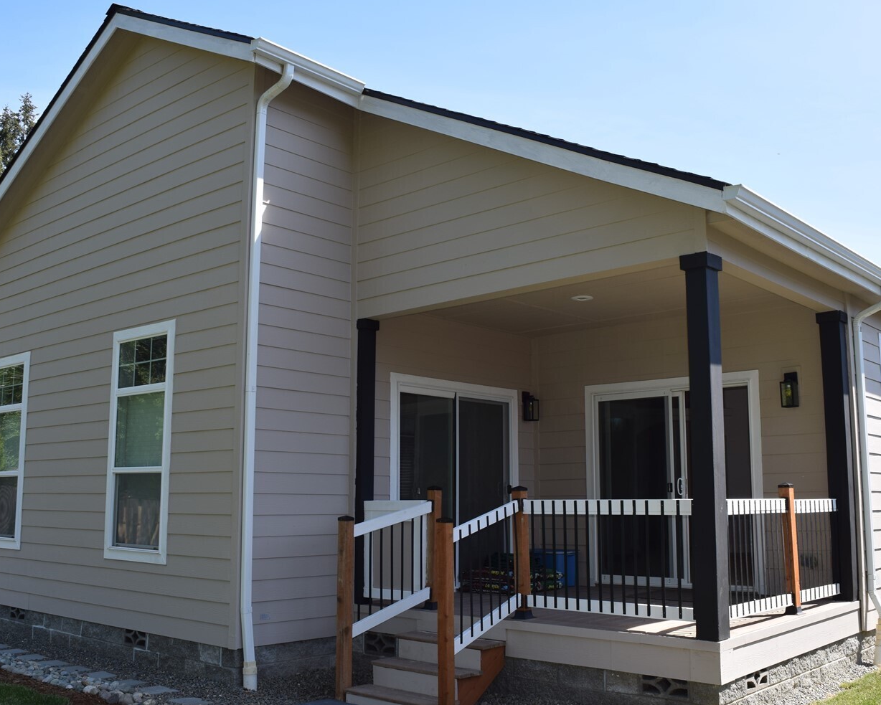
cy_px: 365
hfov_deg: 51.5
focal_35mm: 35
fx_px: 913
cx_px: 449
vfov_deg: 42.2
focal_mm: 18
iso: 100
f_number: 7.1
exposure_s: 1/200
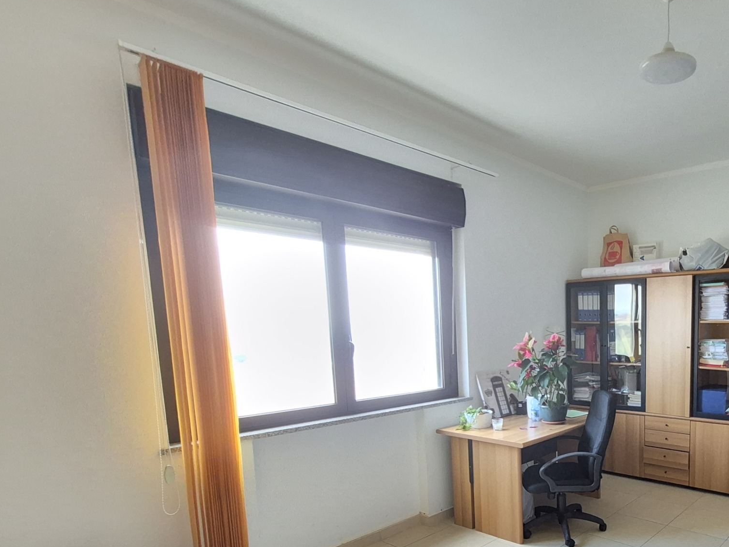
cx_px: 583
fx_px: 463
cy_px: 395
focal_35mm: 22
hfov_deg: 69.0
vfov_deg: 58.6
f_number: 2.2
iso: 800
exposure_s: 1/50
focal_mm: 1.74
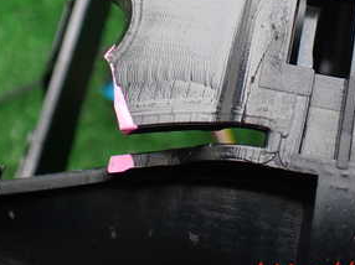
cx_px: 166
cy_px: 12
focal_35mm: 63
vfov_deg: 22.5
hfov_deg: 30.7
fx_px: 646
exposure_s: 1/125
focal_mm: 5.4
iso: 125
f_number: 2.3
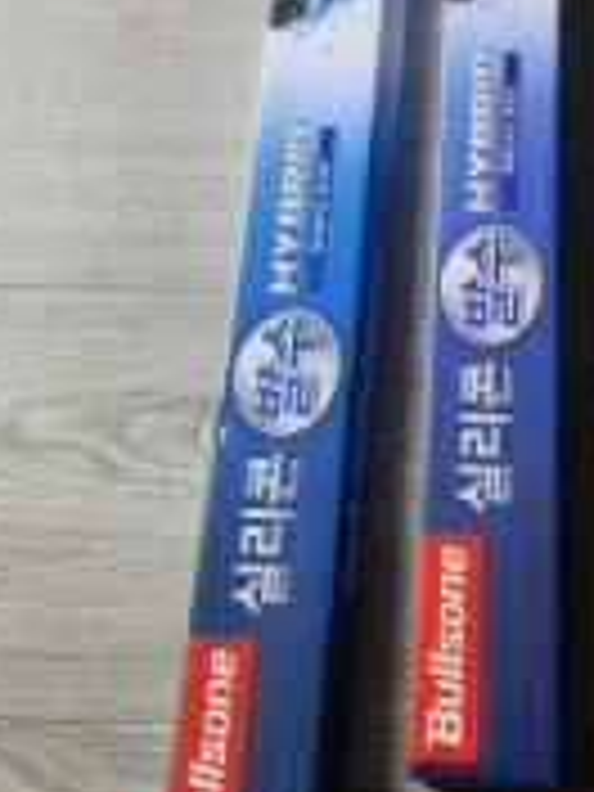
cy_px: 230
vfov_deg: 39.7
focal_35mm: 47
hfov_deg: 30.4
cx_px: 436
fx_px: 1075
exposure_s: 1/120
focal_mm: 6.4
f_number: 1.8
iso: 80
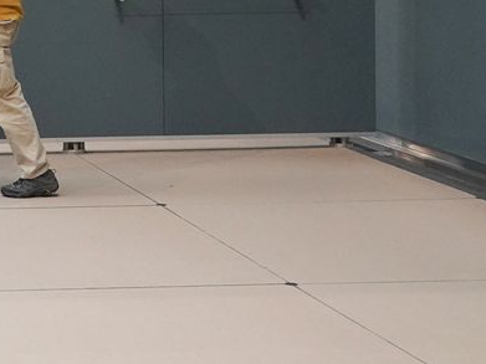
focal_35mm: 118
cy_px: -125
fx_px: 1656
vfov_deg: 12.1
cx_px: -323
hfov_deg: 15.0
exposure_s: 1/80
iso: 3200
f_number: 8
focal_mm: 24
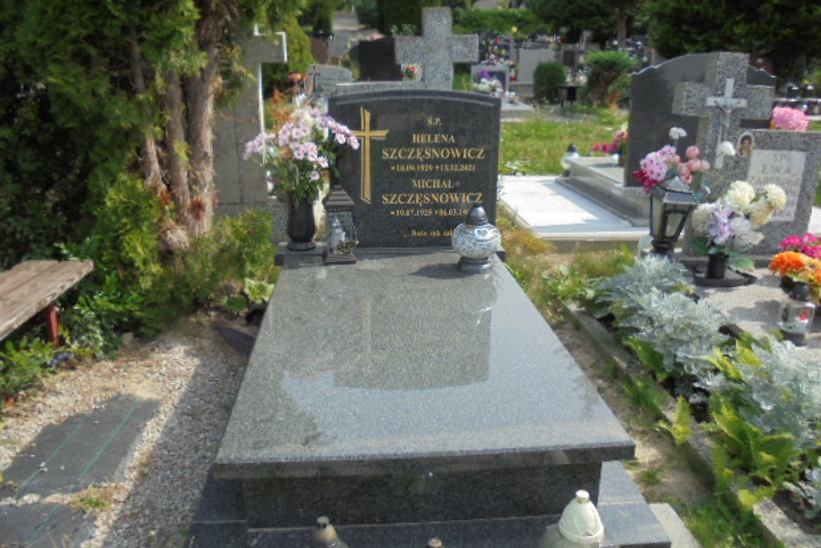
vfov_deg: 46.3
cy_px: 235
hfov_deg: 65.5
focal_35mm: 28
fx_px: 639
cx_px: 410
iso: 100
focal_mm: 4.6
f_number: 3.5
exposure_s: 1/500
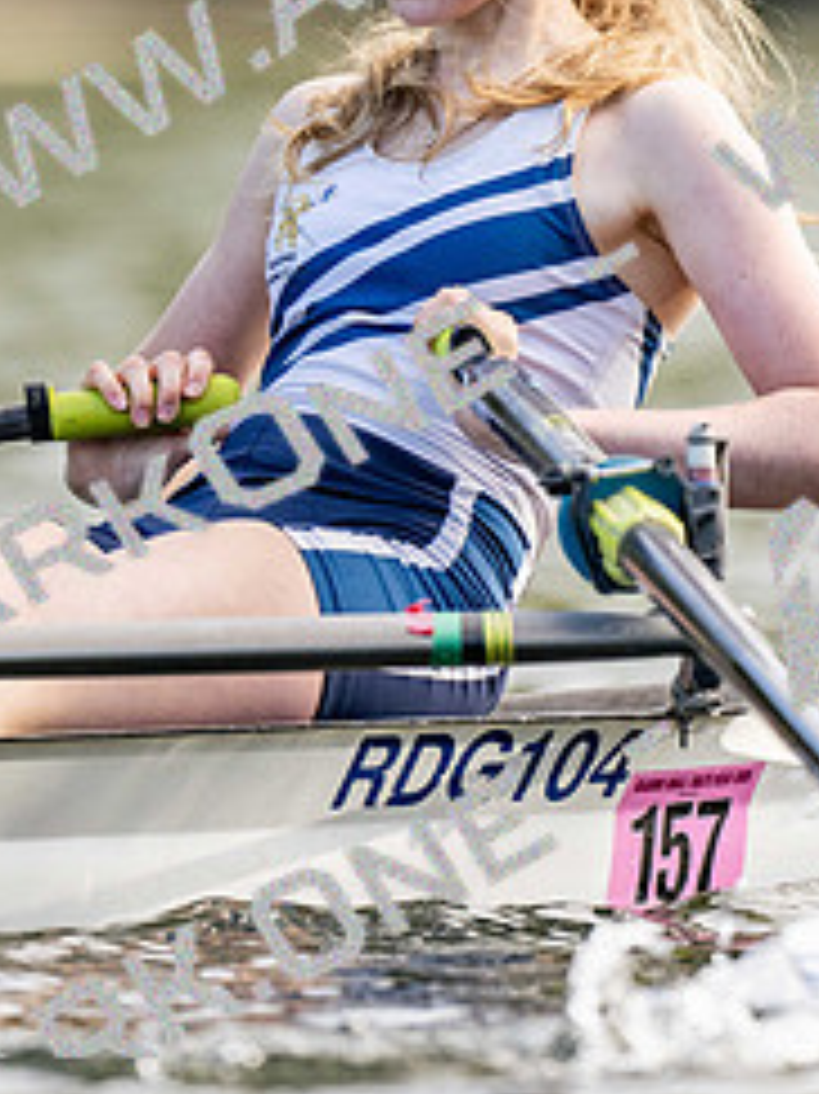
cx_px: 382
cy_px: 286
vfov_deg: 1.4
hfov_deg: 1.1
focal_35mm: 1380
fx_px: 43572
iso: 640
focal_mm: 600
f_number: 4
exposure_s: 1/2500
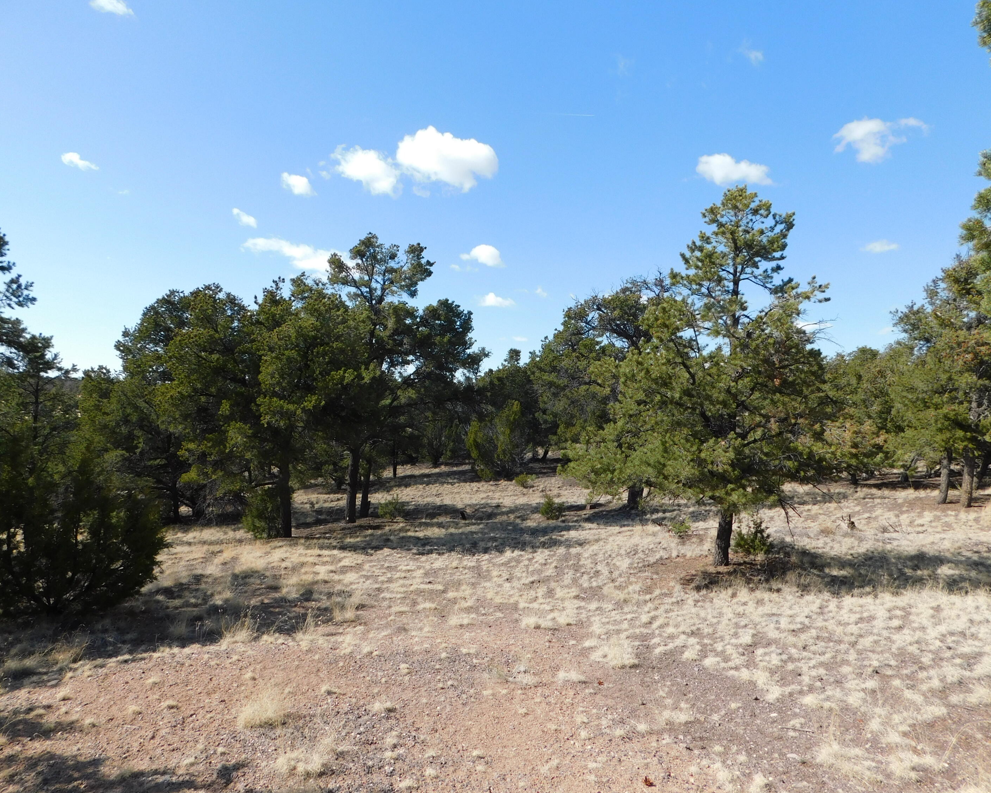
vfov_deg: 58.8
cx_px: 478
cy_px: 397
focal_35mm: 24
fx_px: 704
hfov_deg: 70.3
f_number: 3
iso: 125
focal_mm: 4
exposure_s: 1/1000
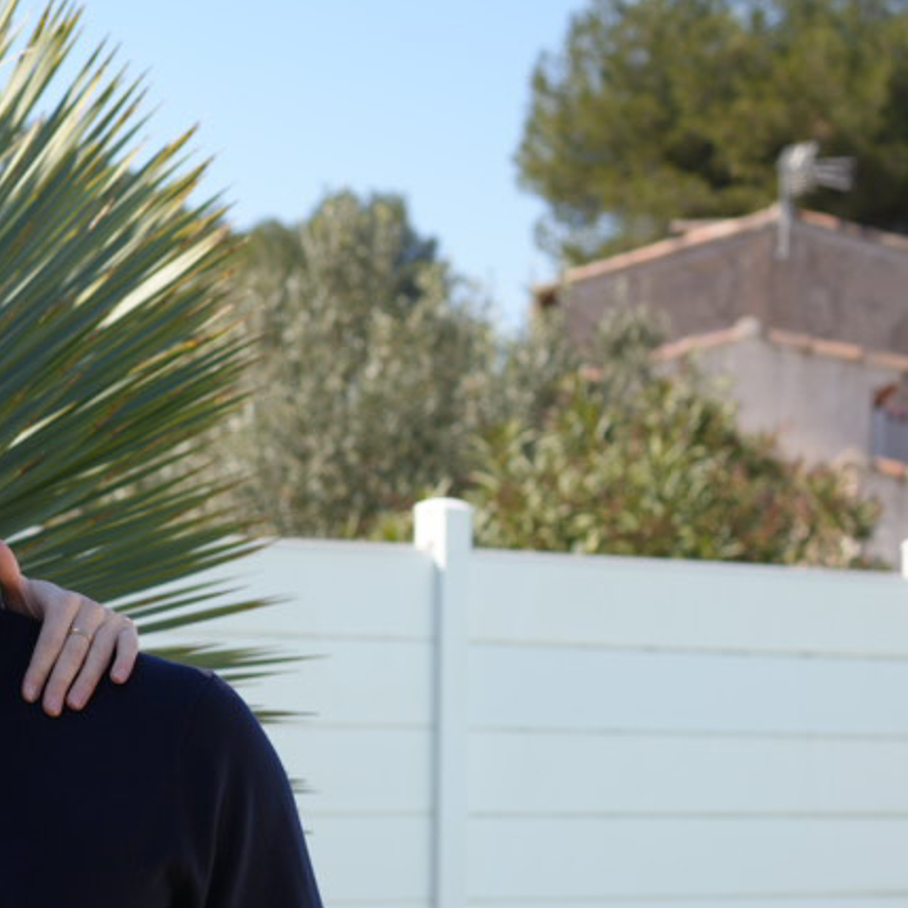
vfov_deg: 15.5
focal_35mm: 112
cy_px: 559
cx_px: -260
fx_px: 3324
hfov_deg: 14.9
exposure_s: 1/640
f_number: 4.5
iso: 100
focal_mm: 35
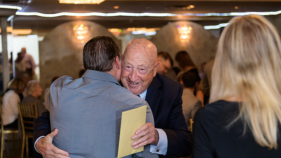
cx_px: 139
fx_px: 492
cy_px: 94
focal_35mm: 66
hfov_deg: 31.9
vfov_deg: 18.2
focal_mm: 62
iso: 800
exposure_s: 1/125
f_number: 3.2
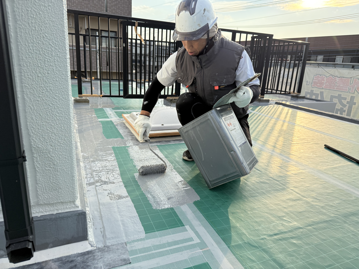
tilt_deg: -16.4
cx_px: 180
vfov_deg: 56.8
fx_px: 249
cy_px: 134
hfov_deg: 71.6
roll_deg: -3.8
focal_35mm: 24
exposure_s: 1/3279
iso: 100
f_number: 1.78
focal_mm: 6.76
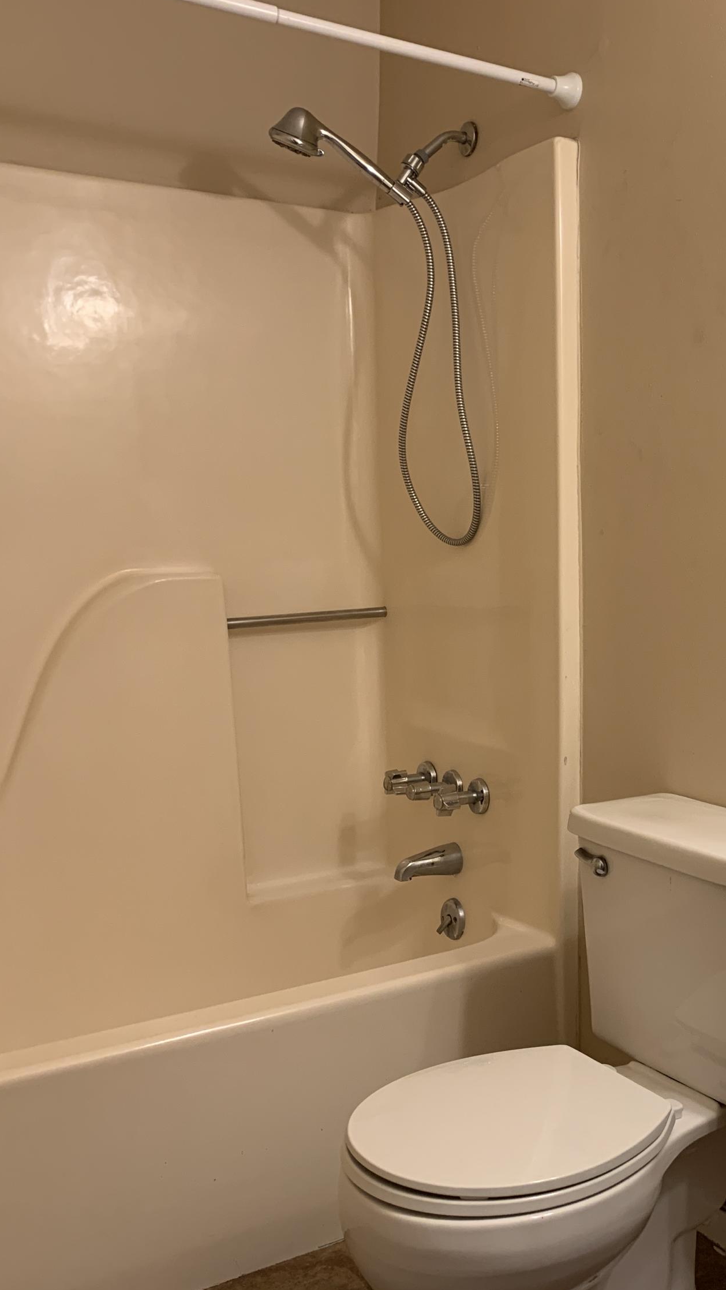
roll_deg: -0.3
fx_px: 1300
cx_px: 641
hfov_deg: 30.0
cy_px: 644
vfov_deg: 52.8
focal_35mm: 38
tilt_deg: -6.4
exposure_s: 1/60
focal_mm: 4.25
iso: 125
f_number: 1.8
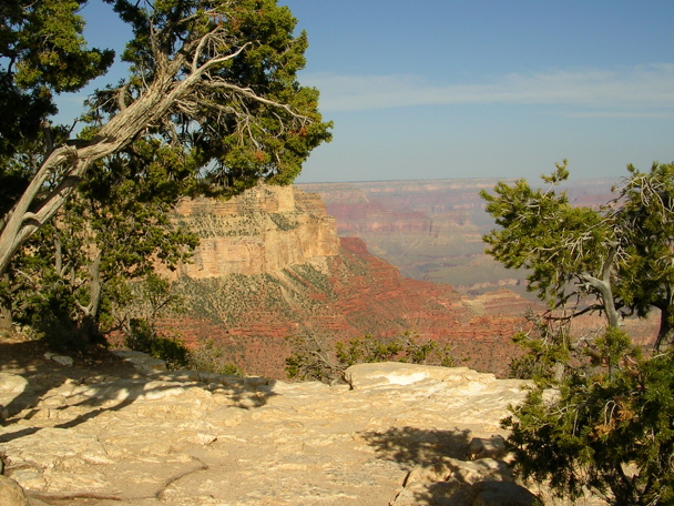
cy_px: 245
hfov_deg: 46.8
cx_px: 347
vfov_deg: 36.0
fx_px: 779
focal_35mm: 40
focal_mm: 5.8
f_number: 5.6
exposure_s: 1/498
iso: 50
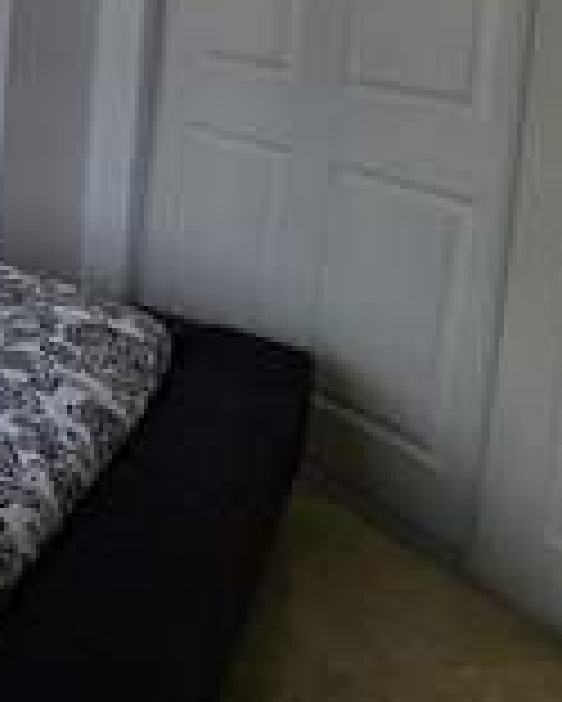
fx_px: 810
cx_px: -499
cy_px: -40
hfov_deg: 21.0
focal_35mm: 39
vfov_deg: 39.6
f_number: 2.2
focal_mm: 2.2
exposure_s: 1/300
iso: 50
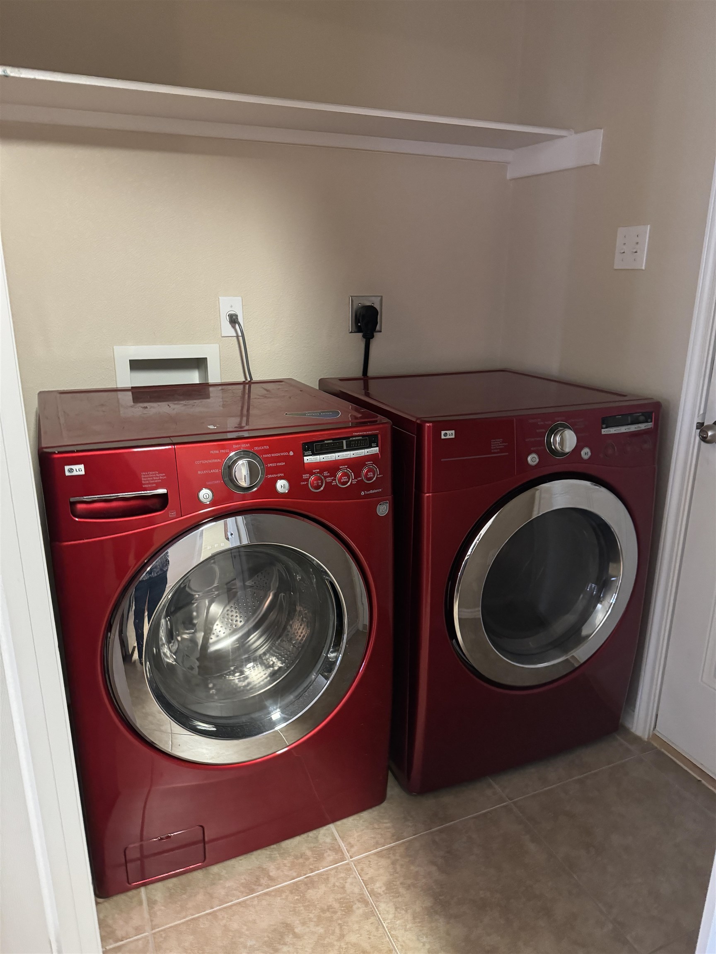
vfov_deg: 71.6
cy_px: 477
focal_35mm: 24
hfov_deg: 56.8
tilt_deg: -16.8
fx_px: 662
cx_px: 358
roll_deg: +0.0
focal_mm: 6.86
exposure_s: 1/40
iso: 1000
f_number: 1.78
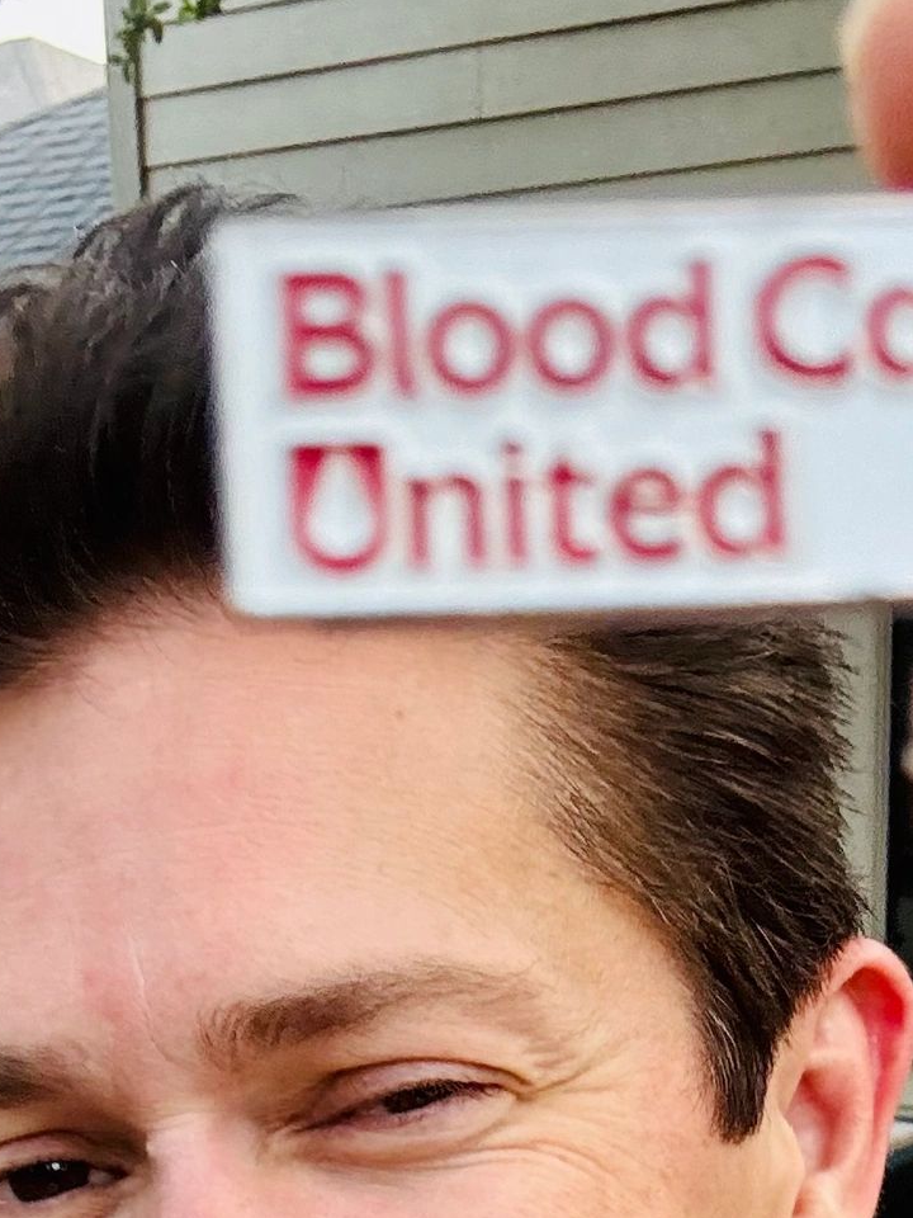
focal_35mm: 80
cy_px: 1436
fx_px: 2813
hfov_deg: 18.4
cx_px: 488
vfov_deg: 22.6
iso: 64
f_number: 1.9
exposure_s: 1/121
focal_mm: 2.69
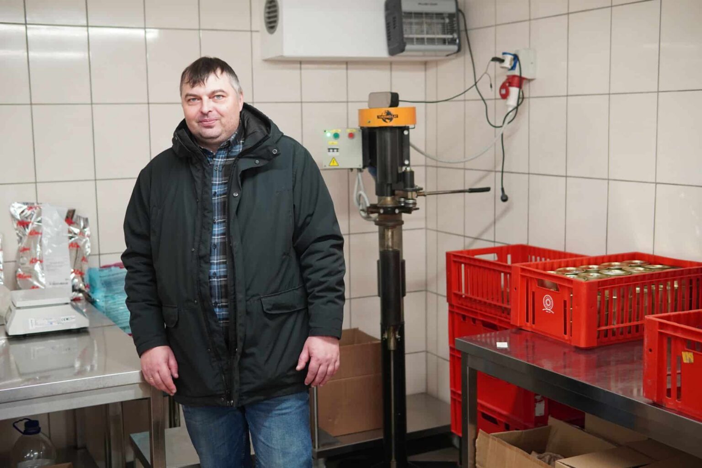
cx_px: 351
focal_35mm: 45
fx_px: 877
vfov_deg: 29.9
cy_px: 234
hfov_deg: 43.6
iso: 800
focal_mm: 30
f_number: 2
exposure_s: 1/400
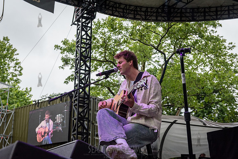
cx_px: 119
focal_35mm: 52
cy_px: 80
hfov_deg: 38.2
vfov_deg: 26.0
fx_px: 344
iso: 2000
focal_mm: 52
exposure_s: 1/2500
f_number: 4.5
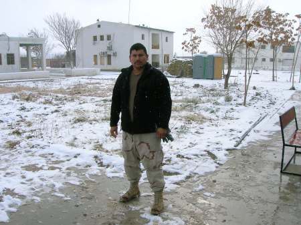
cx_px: 150
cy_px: 112
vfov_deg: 41.8
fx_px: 295
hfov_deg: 54.0
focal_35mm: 34
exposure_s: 1/482
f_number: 4.9
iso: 50
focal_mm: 5.7
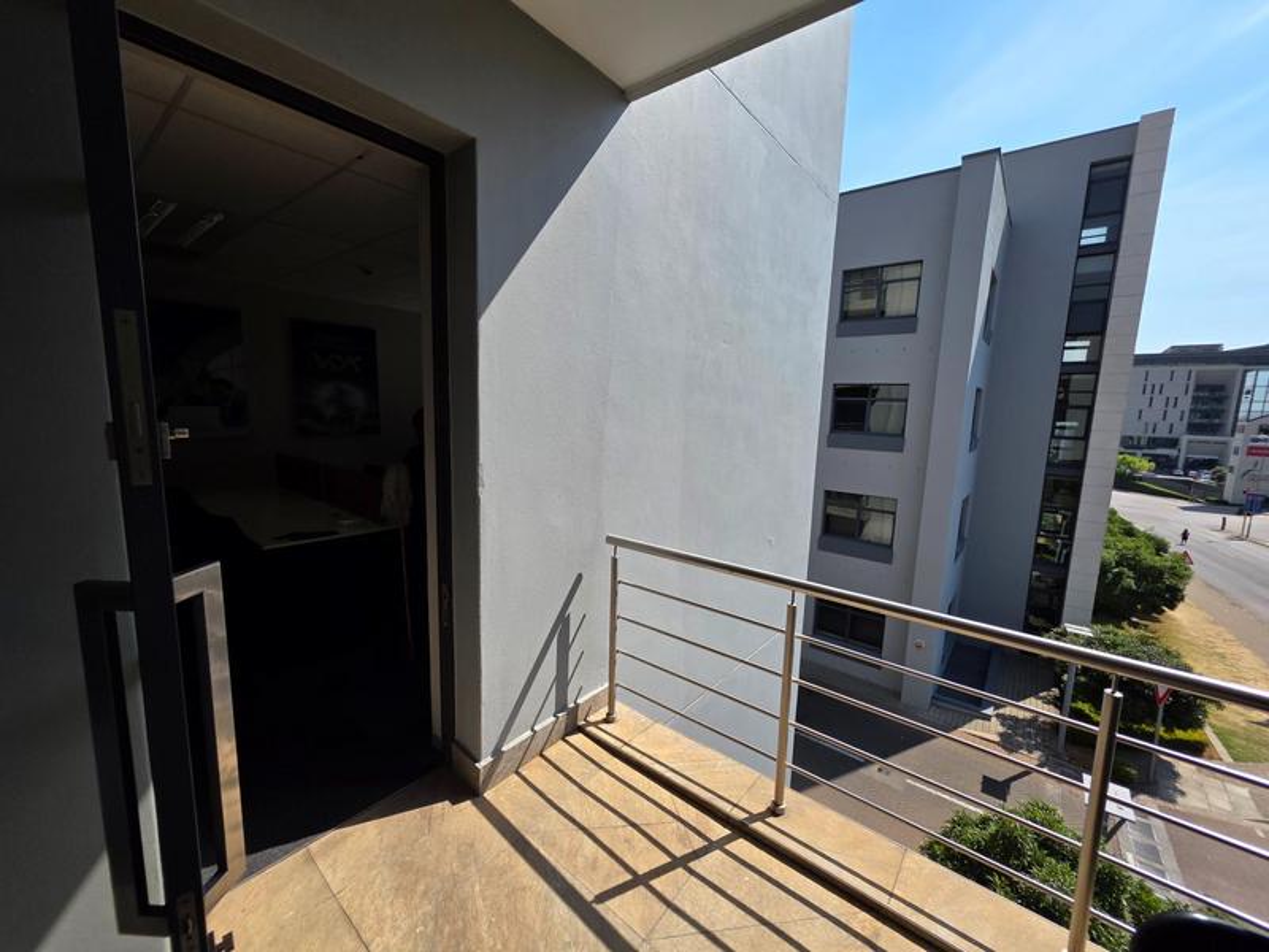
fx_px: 477
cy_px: 476
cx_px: 634
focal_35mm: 13
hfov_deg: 106.2
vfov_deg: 89.9
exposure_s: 1/2000
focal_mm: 2.2
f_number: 1.9
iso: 40
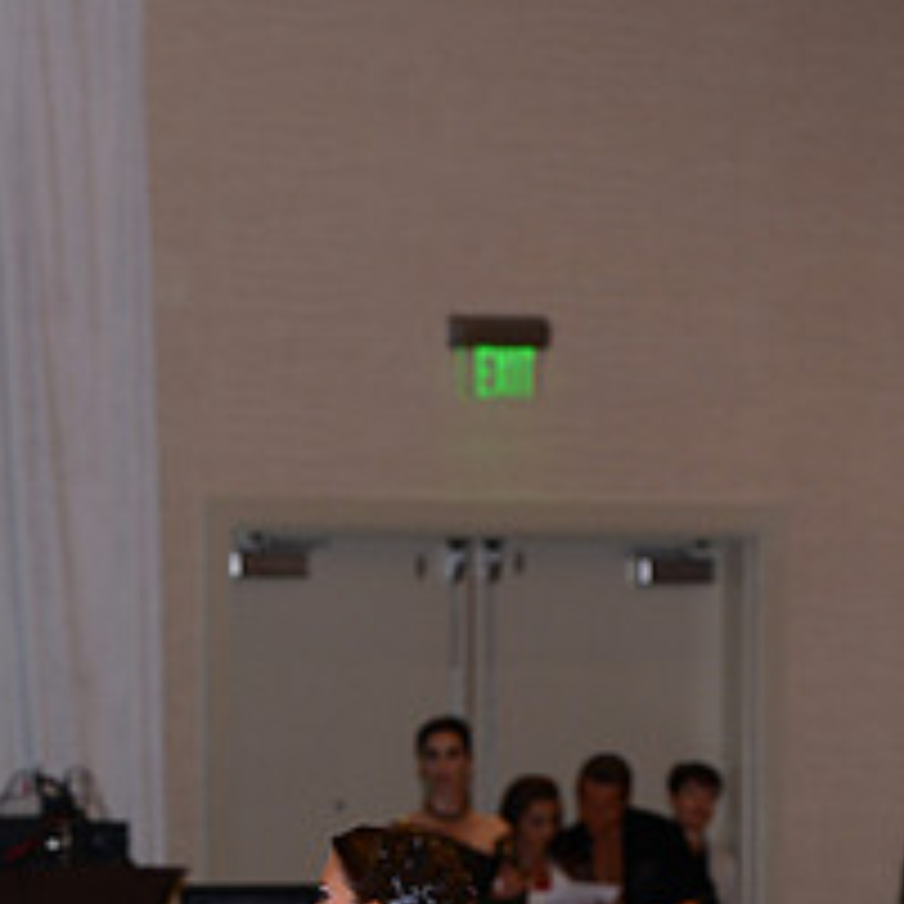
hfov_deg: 6.8
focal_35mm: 258
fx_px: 7623
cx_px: 92
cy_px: 1246
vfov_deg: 6.7
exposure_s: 1/250
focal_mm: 105
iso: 1000
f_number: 4.5
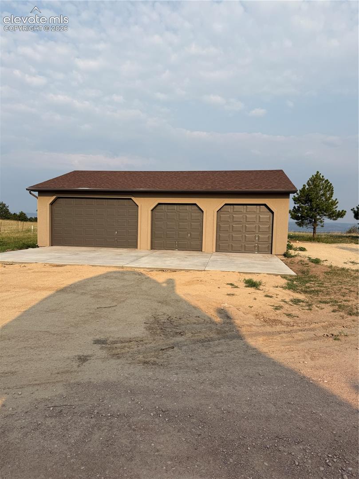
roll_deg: -2.2
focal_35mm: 24
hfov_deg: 56.8
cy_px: 240
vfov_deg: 71.6
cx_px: 180
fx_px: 332
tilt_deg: -2.6
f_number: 1.78
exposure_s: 1/4975
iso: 80
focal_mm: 6.76
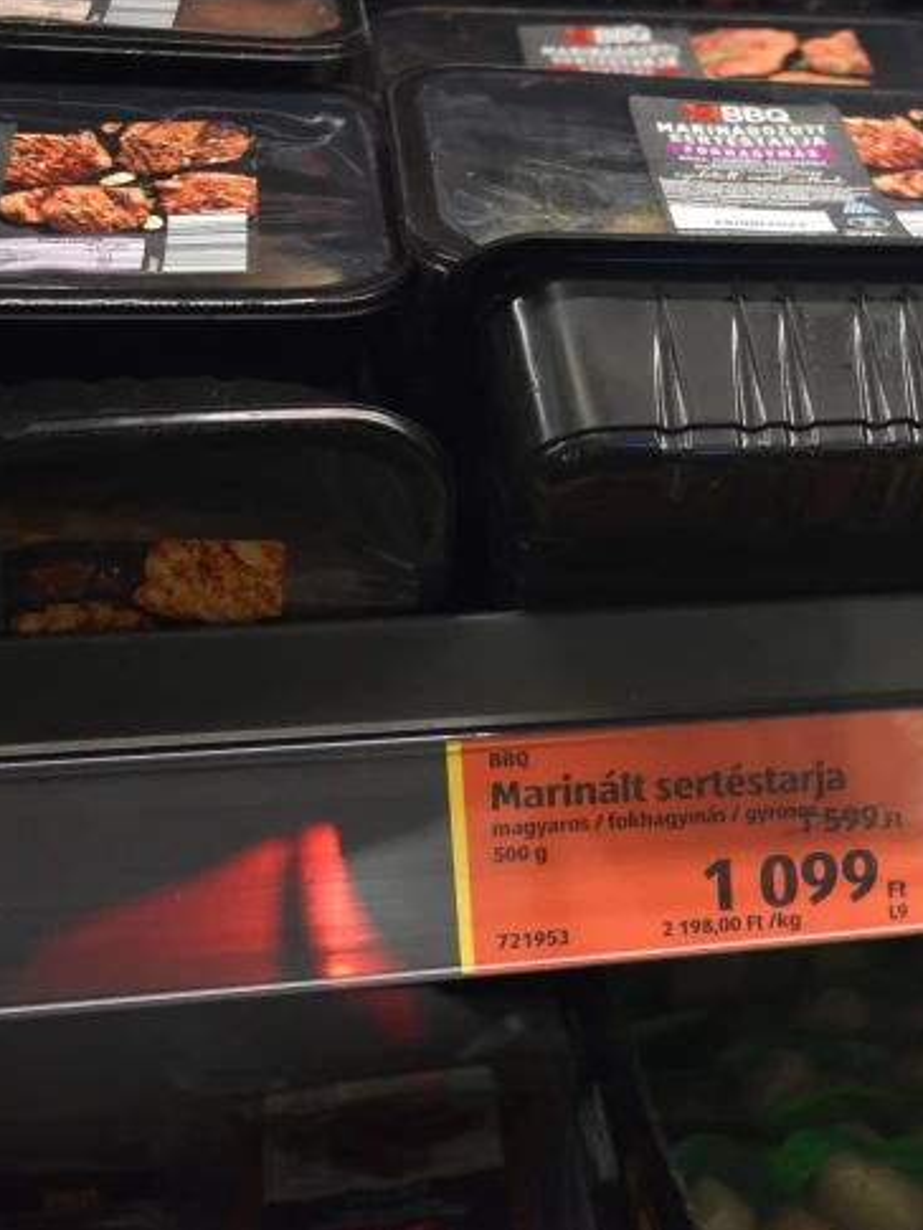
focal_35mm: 58
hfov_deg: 24.1
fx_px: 2061
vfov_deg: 33.2
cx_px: 928
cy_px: 624
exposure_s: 1/125
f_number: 4
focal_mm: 26
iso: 1250
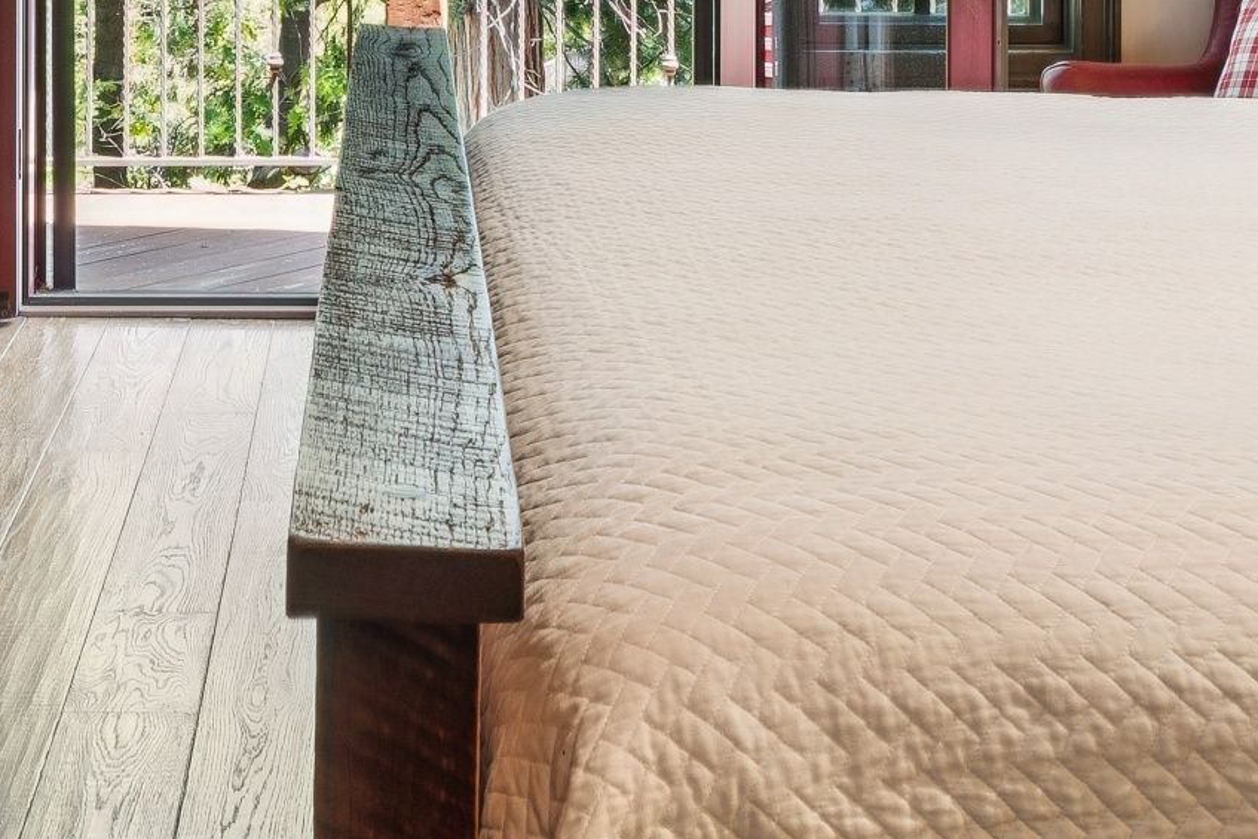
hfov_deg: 29.0
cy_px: -308
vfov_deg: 18.2
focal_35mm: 69
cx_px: 377
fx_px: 2406
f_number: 13
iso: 100
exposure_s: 1/1.67
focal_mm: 16.2
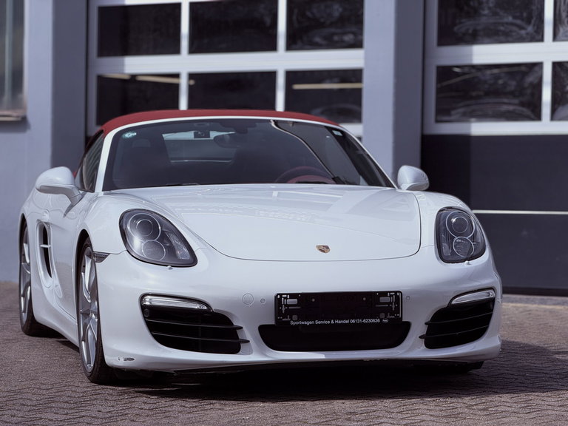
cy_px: 213
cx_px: 284
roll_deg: -0.7
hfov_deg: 16.4
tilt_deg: +0.3
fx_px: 1969
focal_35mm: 120
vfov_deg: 12.3
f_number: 2.8
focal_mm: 15.66
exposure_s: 1/1513
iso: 50
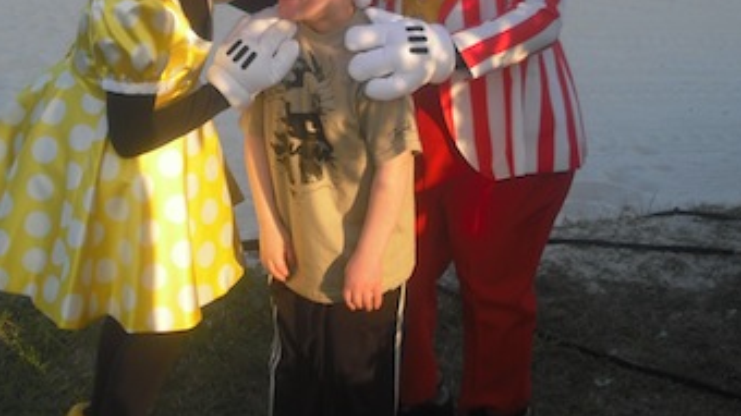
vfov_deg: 16.2
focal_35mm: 73
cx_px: 309
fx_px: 1434
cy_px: 17
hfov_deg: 28.9
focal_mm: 6.2
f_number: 5.6
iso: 64
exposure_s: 1/125
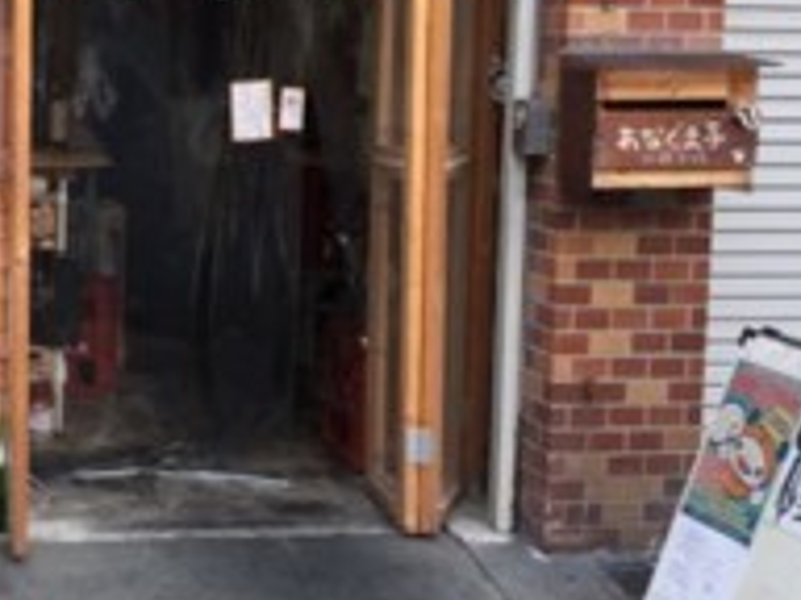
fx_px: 1573
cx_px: 58
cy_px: 175
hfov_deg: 27.4
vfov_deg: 21.5
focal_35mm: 68
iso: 32
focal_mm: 4.15
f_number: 2.2
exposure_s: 1/60
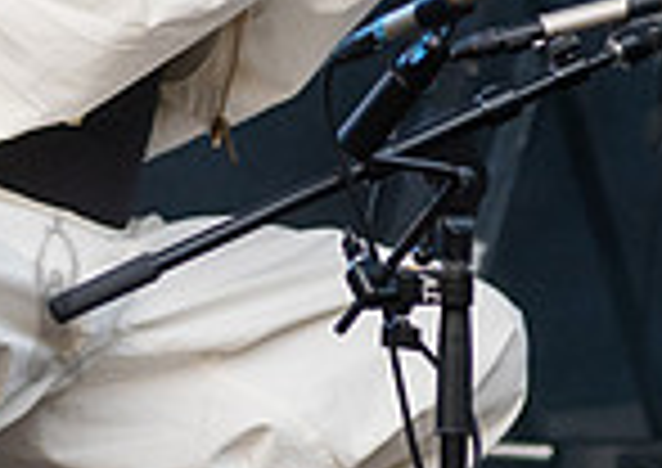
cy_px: -195
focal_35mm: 602
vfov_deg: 2.4
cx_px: -33
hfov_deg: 3.4
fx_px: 11282
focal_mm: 135
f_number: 4
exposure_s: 1/500
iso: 2500
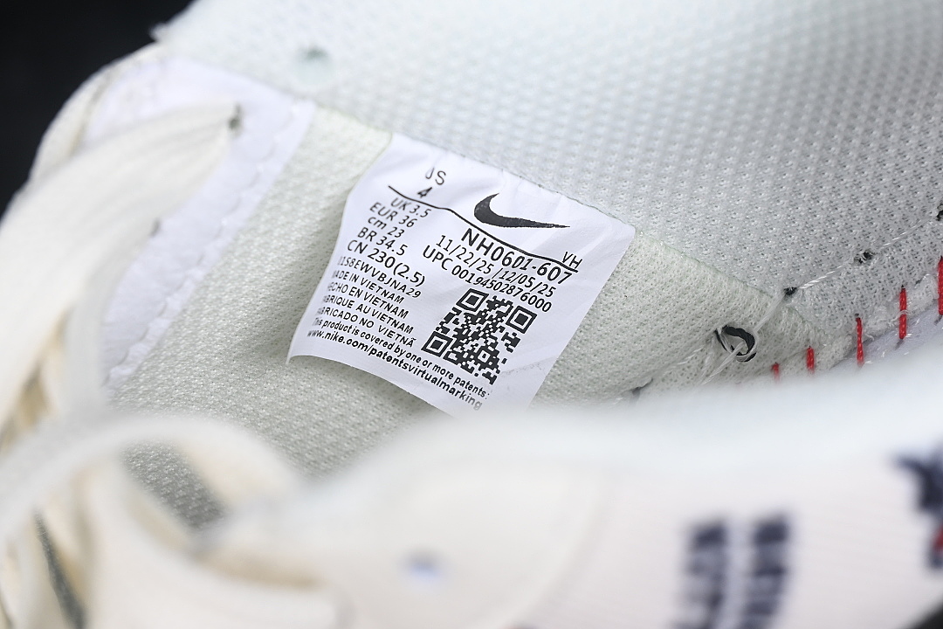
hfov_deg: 27.0
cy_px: 314
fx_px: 1964
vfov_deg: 18.2
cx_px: 472
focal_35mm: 75
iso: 160
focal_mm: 50
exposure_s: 1/80
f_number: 7.1
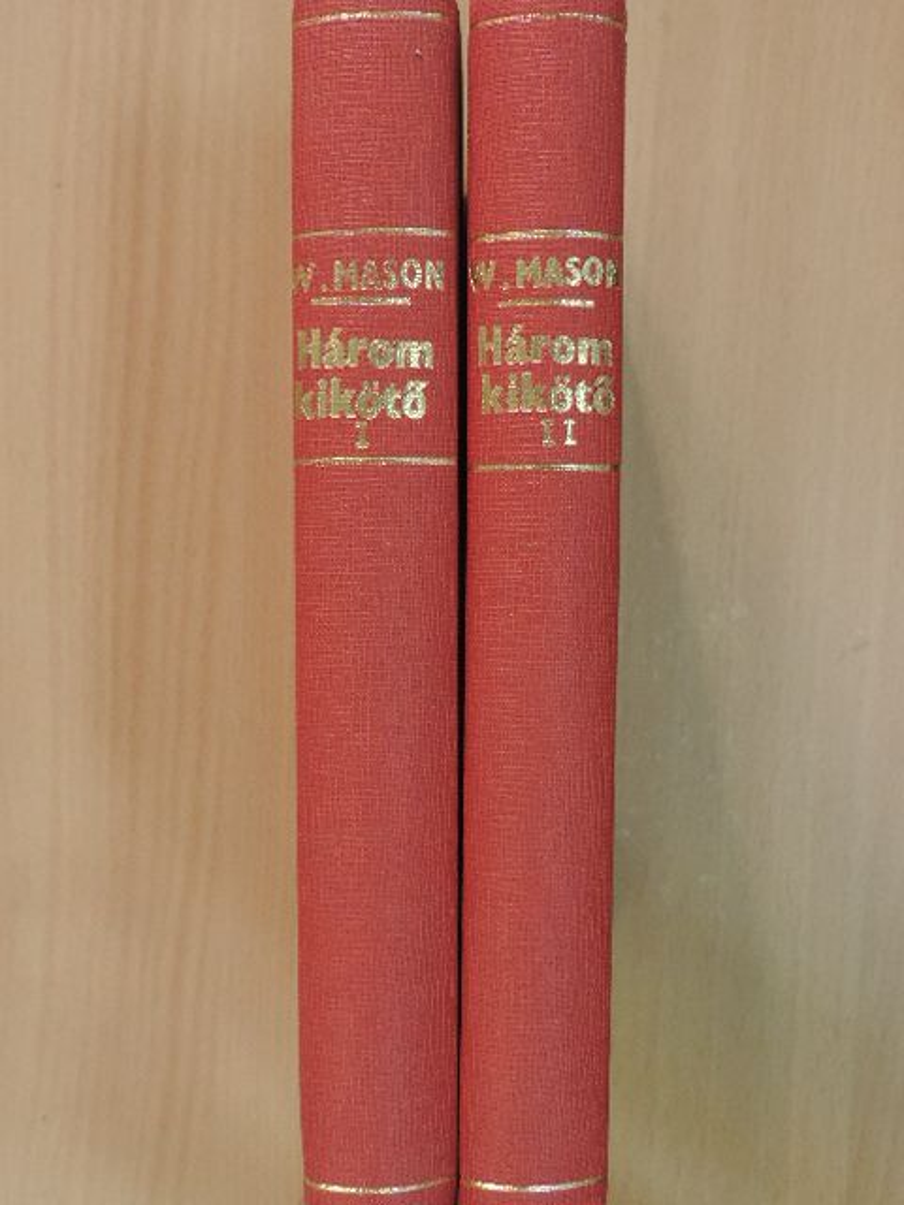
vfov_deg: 43.9
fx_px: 1497
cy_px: 602
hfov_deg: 33.6
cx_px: 452
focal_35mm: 43
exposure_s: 1/20
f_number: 3.4
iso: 400
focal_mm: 7.6
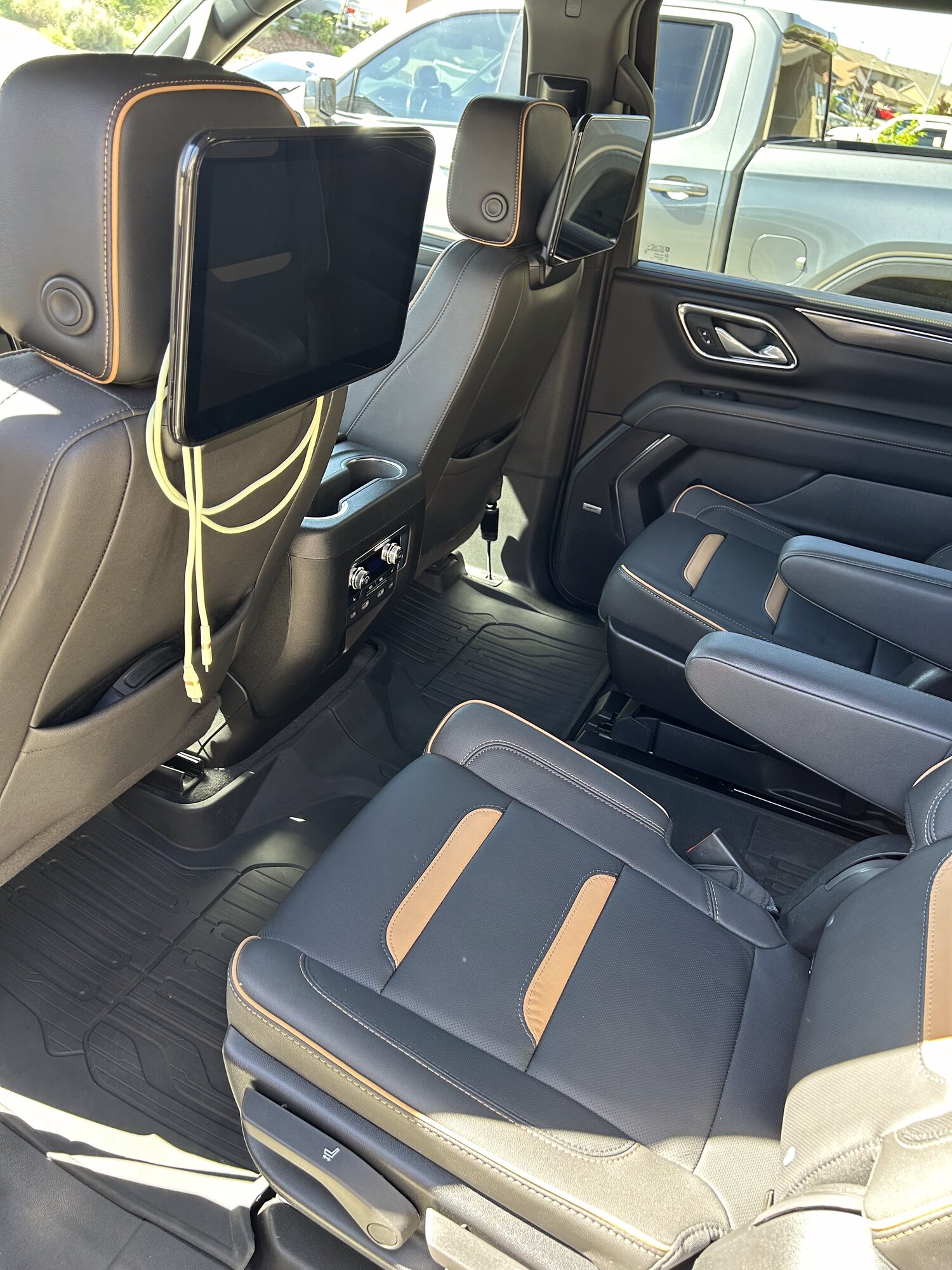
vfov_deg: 67.3
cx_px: 476
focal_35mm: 26
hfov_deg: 53.1
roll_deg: -13.1
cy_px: 635
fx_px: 953
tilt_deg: -32.1
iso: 125
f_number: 1.5
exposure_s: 1/115
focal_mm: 5.7
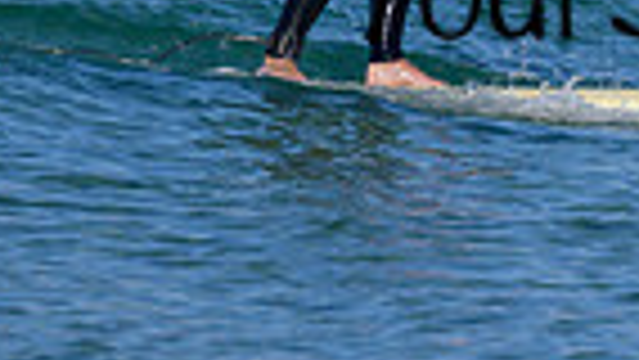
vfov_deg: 0.4
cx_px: 928
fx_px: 55952
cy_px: -349
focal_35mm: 3301
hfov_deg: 0.7
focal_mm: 560
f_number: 8
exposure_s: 1/1600
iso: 250
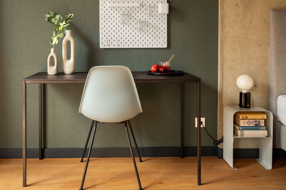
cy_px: 48
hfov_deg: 49.4
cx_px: 110
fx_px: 308
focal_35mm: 39
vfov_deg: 33.7
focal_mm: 24.5
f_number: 8
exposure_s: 1/2.5
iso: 160
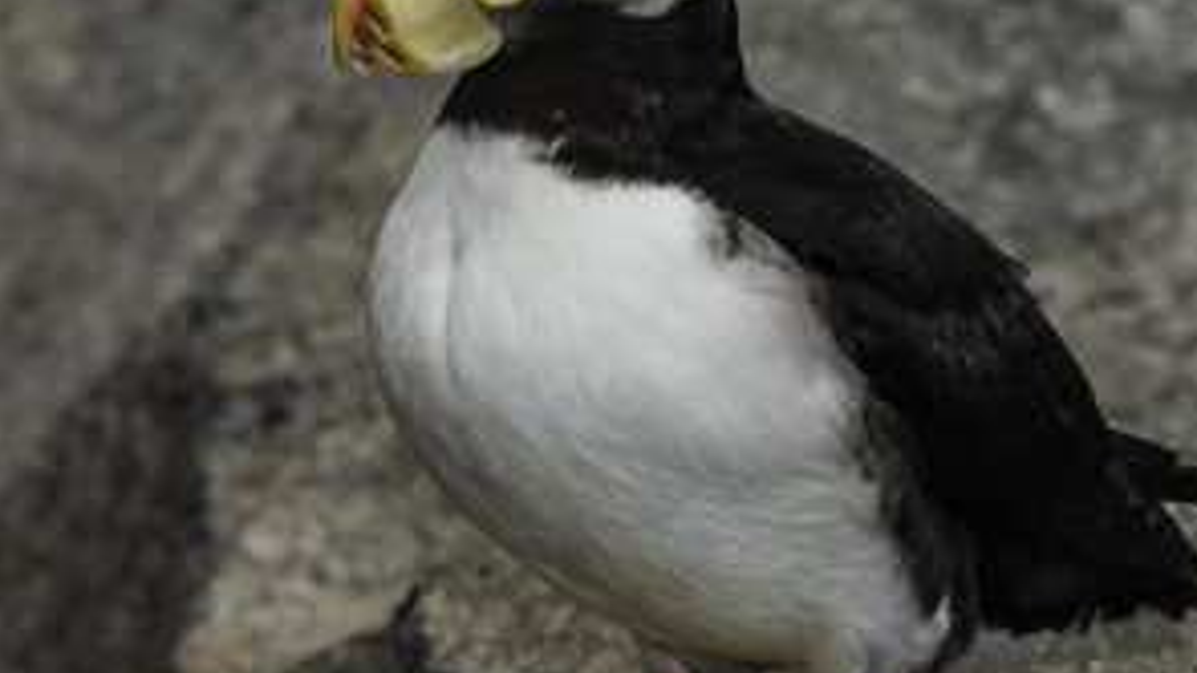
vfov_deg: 3.5
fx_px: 11015
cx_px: 519
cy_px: 383
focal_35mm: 347
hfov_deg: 6.2
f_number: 8
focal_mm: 160
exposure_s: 1/125
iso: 1600
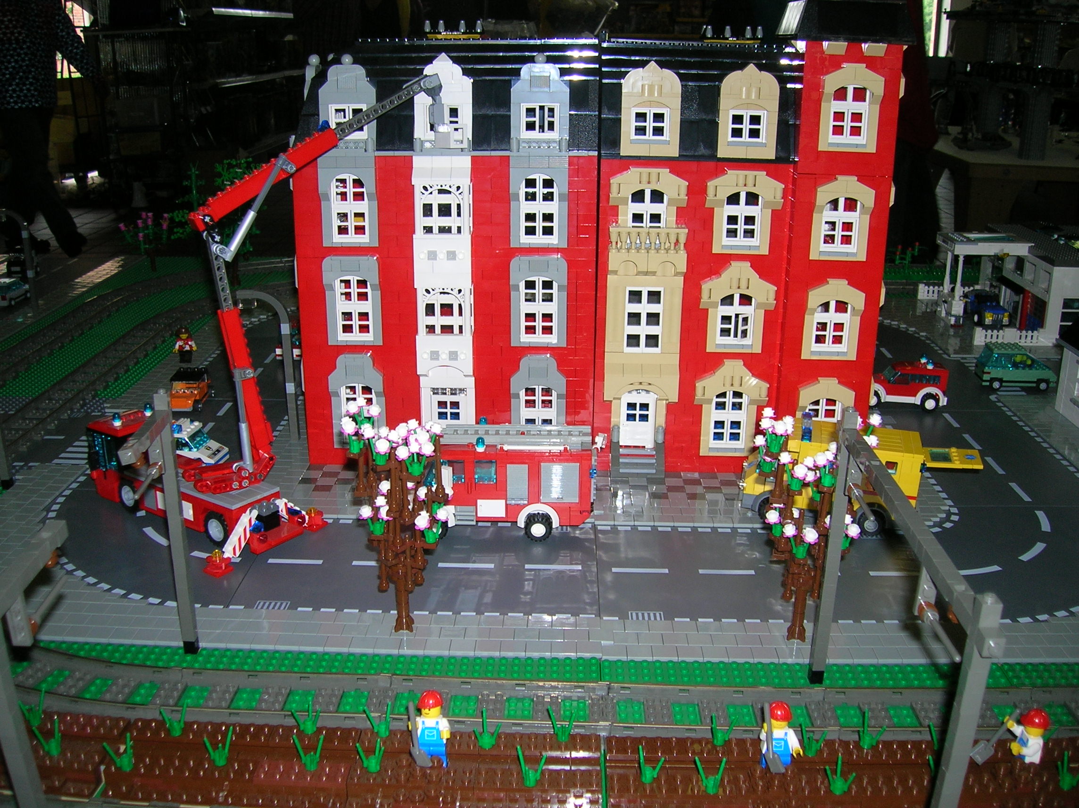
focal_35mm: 34
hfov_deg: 54.0
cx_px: 540
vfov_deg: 41.7
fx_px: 1059
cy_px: 404
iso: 50
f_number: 2.9
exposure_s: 1/60.1
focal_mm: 5.7
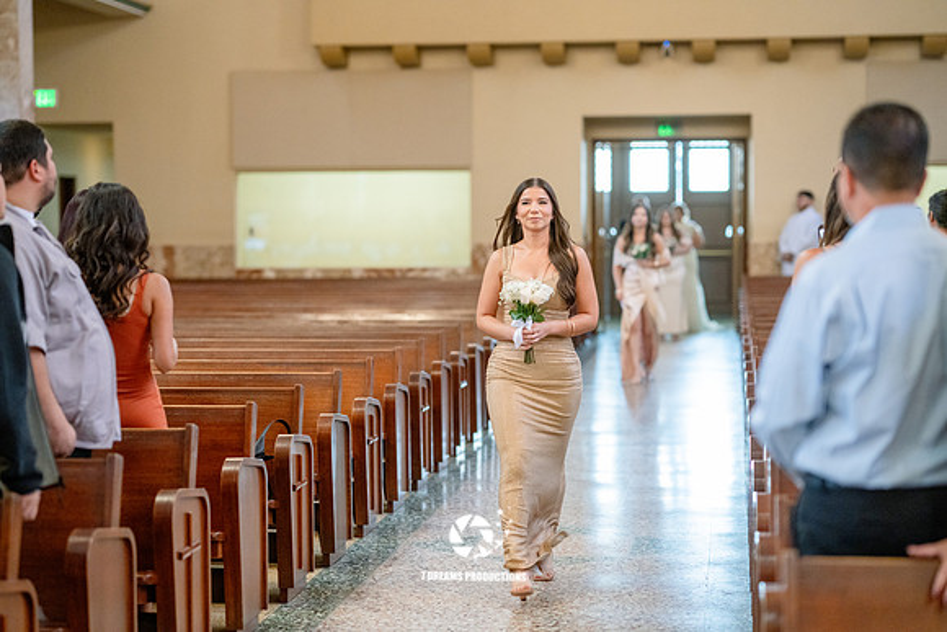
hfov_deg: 23.9
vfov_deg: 16.1
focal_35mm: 85
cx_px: 474
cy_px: 316
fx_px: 2236
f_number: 2
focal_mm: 85
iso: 2000
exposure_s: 1/125
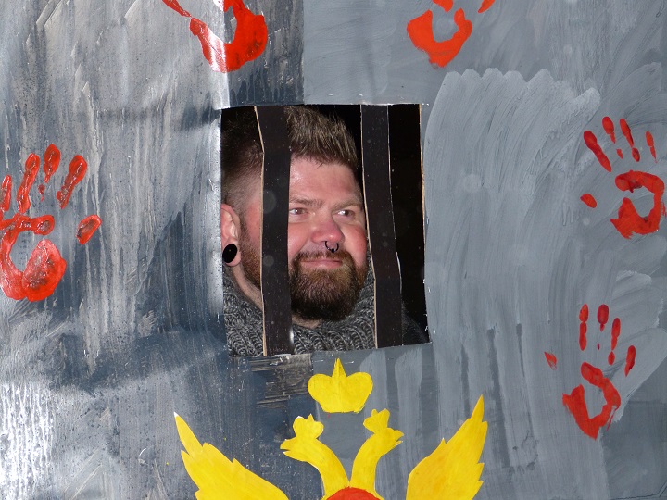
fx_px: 2351
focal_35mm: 122
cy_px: 250
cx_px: 334
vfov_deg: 12.1
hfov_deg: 16.1
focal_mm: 21.9
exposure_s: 1/60
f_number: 3.6
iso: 250
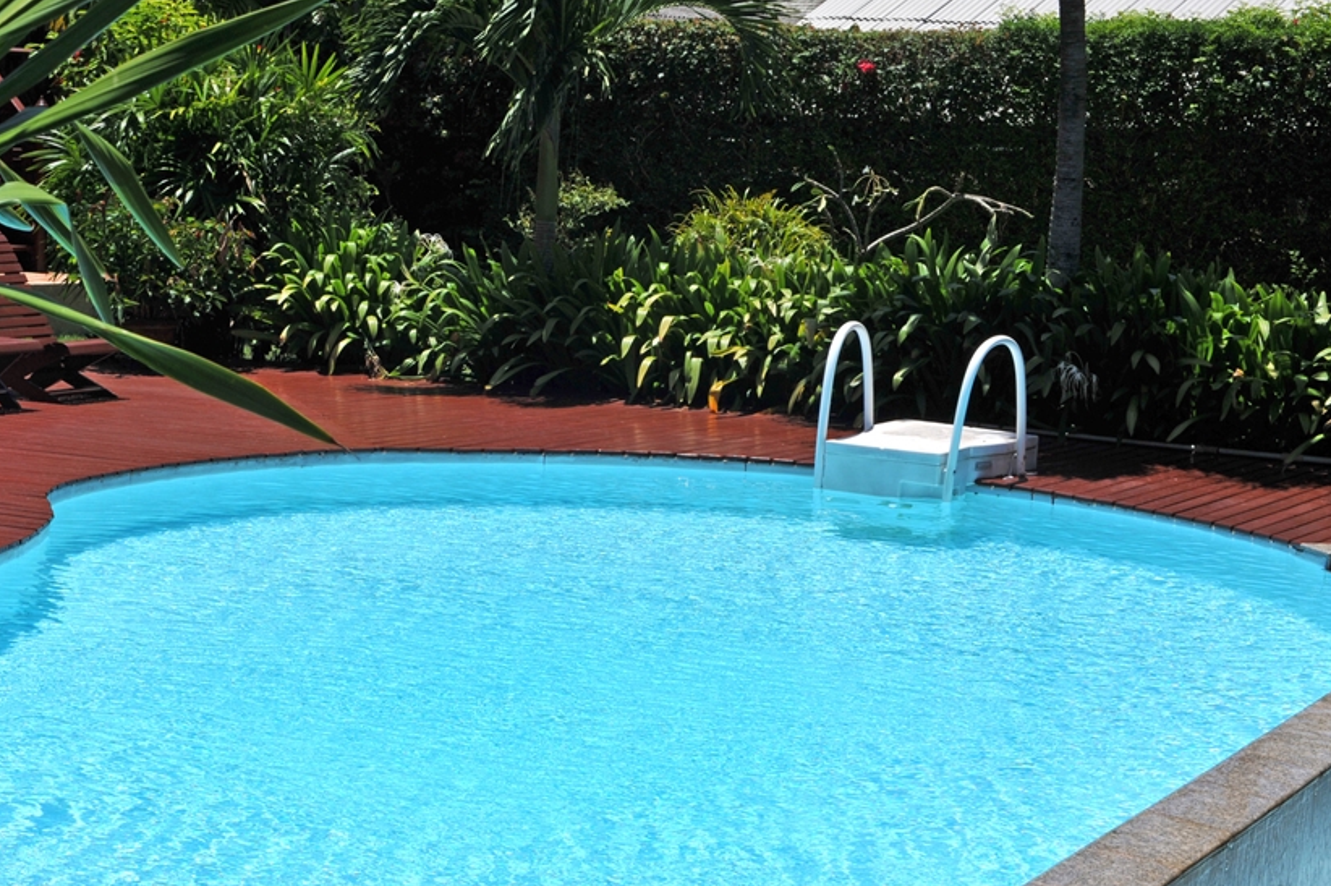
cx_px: 471
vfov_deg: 18.6
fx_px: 2697
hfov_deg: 27.6
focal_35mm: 73
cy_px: 621
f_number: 16
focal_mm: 50
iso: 200
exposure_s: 1/400
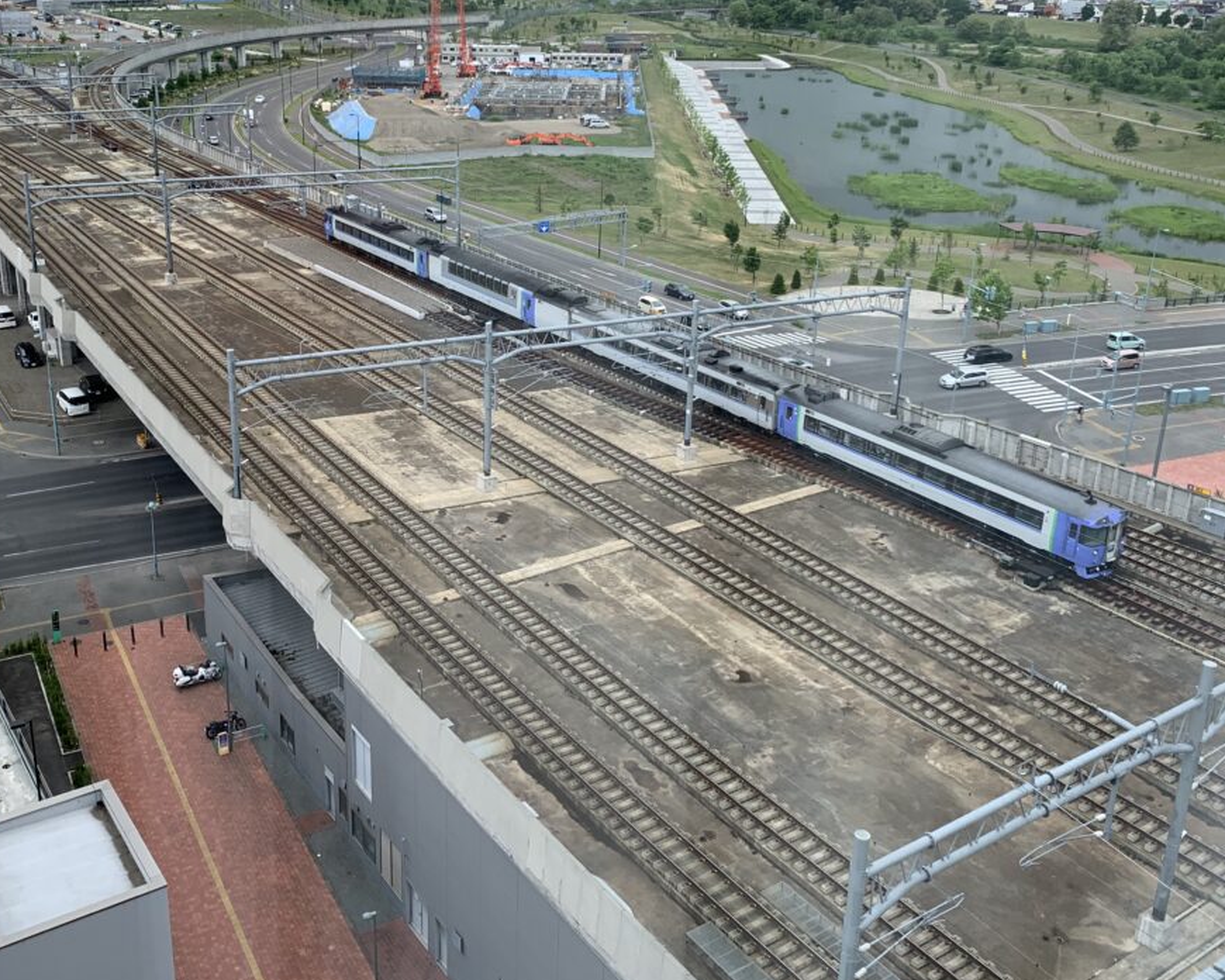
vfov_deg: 42.0
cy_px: 384
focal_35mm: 35
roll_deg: -0.3
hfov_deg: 51.3
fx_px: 1269
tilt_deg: -18.1
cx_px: 515
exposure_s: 1/936
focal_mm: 4.25
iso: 25
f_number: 1.8
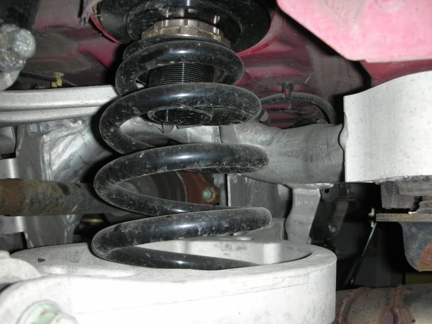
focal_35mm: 35
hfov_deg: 52.6
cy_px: 162
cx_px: 216
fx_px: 437
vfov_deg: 40.7
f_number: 3
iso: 50
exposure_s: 1/60.1
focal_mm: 5.8
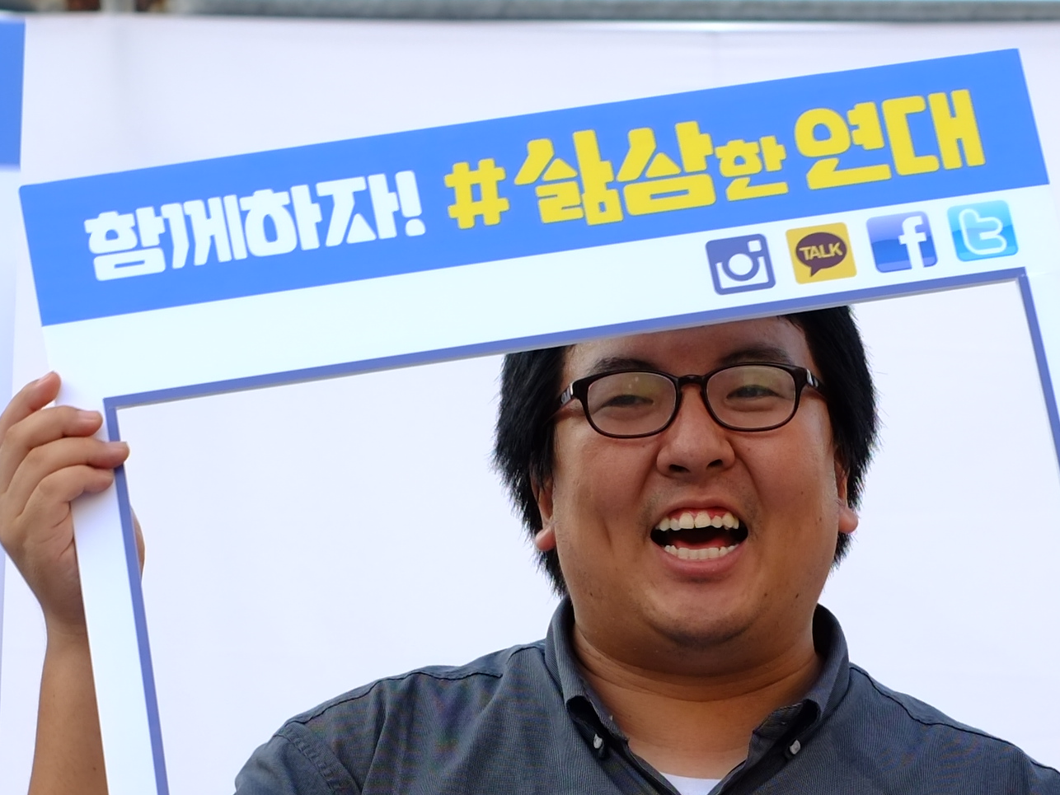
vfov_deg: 7.6
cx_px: 686
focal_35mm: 194
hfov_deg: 10.2
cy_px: 889
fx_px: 5942
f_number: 4
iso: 100
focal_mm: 35
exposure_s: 1/80
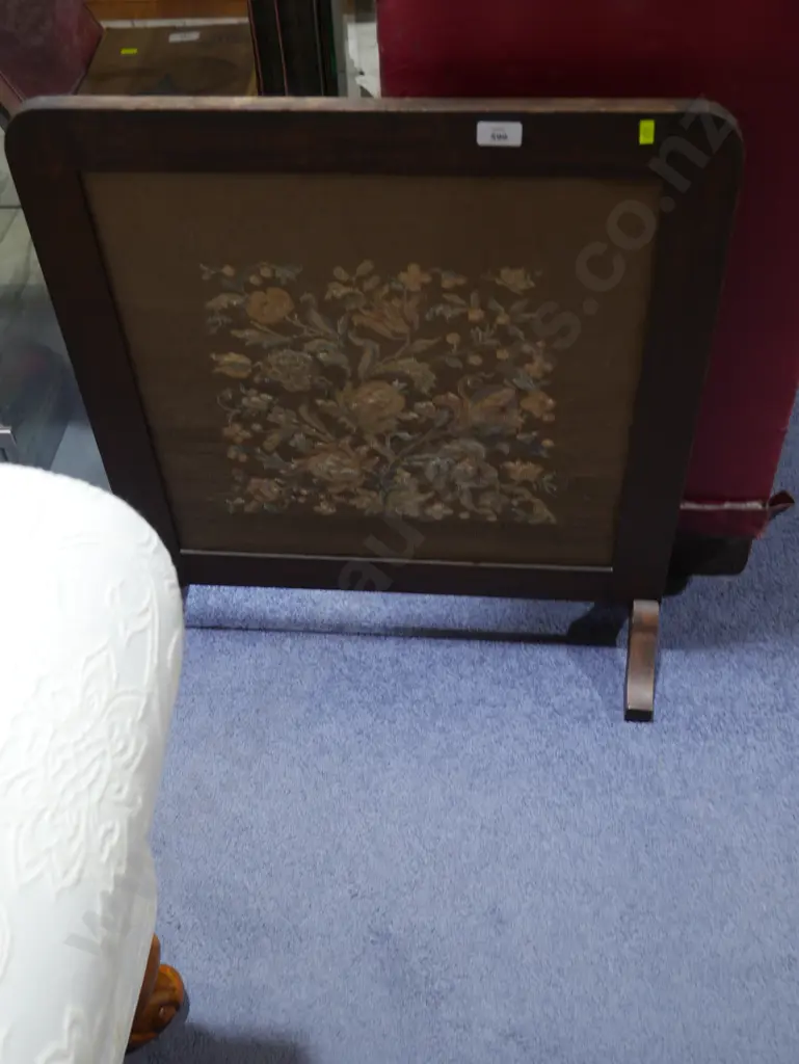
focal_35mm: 40
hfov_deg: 36.0
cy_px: 532
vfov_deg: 46.8
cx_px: 400
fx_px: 1230
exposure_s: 1/60
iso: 500
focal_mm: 20
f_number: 4.4
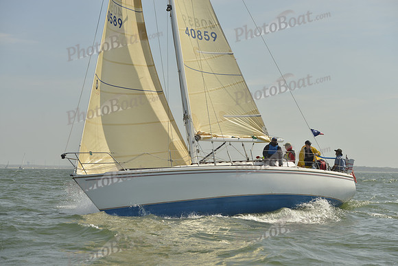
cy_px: 133
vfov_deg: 19.5
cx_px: 199
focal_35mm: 70
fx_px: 774
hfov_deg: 28.8
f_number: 7.1
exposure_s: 1/1600
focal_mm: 70
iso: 200
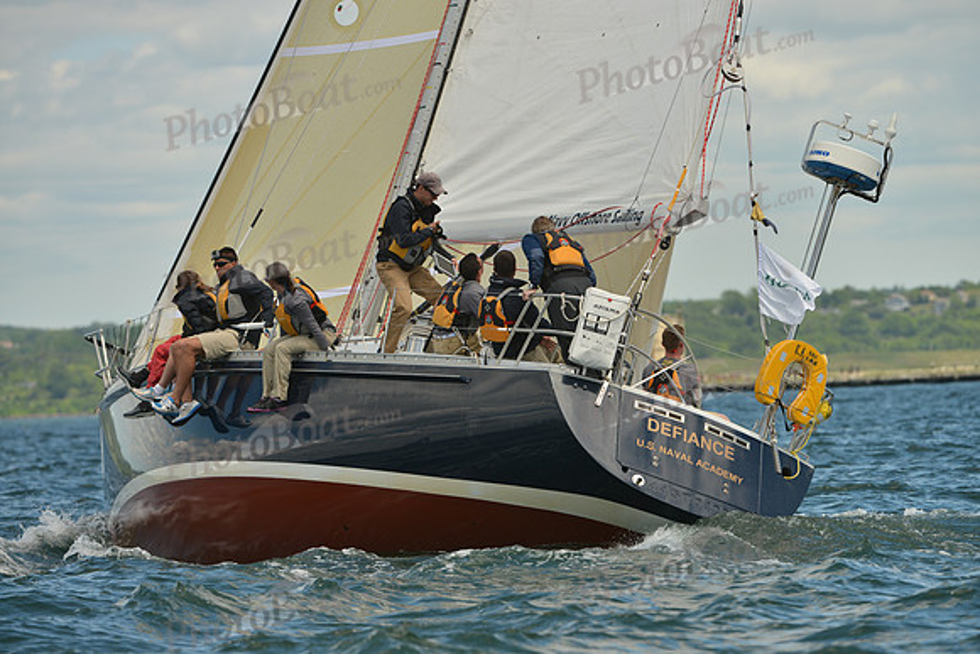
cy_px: 327
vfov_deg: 4.4
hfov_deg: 6.6
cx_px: 490
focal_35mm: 310
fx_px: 8440
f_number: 6.3
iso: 200
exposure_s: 1/800
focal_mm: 310
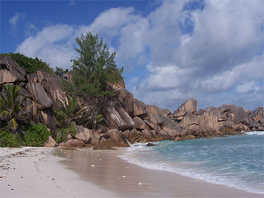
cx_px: 132
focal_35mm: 38
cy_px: 99
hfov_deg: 49.0
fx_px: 290
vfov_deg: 37.8
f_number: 5.6
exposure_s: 1/800
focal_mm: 6.3
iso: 80
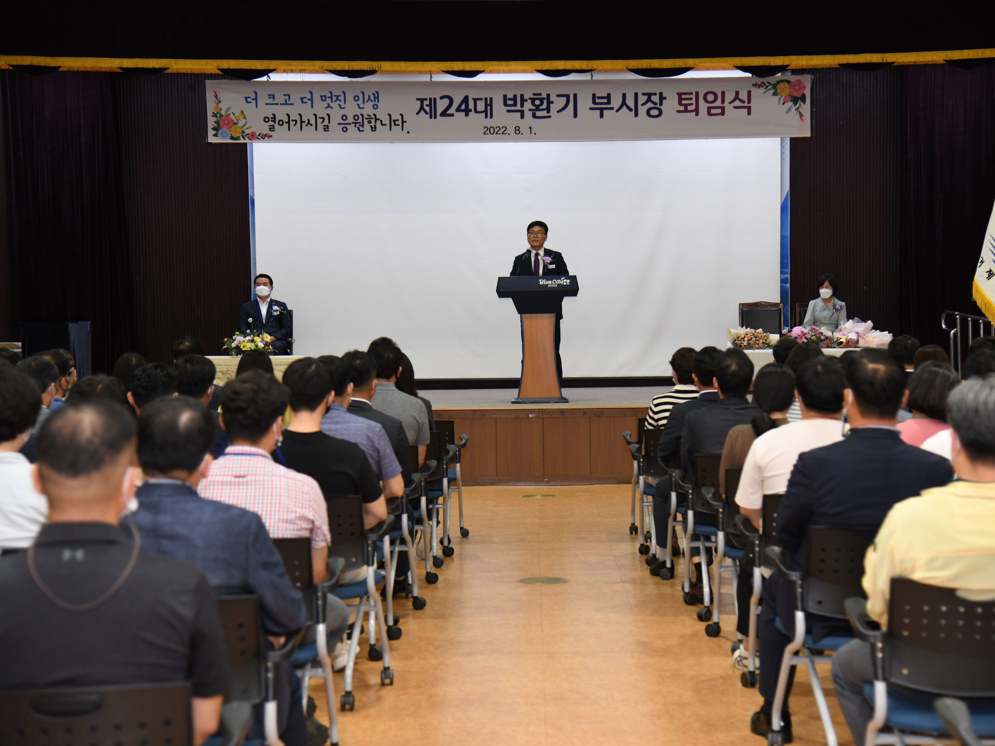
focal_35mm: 68
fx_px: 1955
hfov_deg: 28.5
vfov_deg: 21.6
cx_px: 558
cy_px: 374
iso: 1600
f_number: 4
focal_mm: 62
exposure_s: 1/250
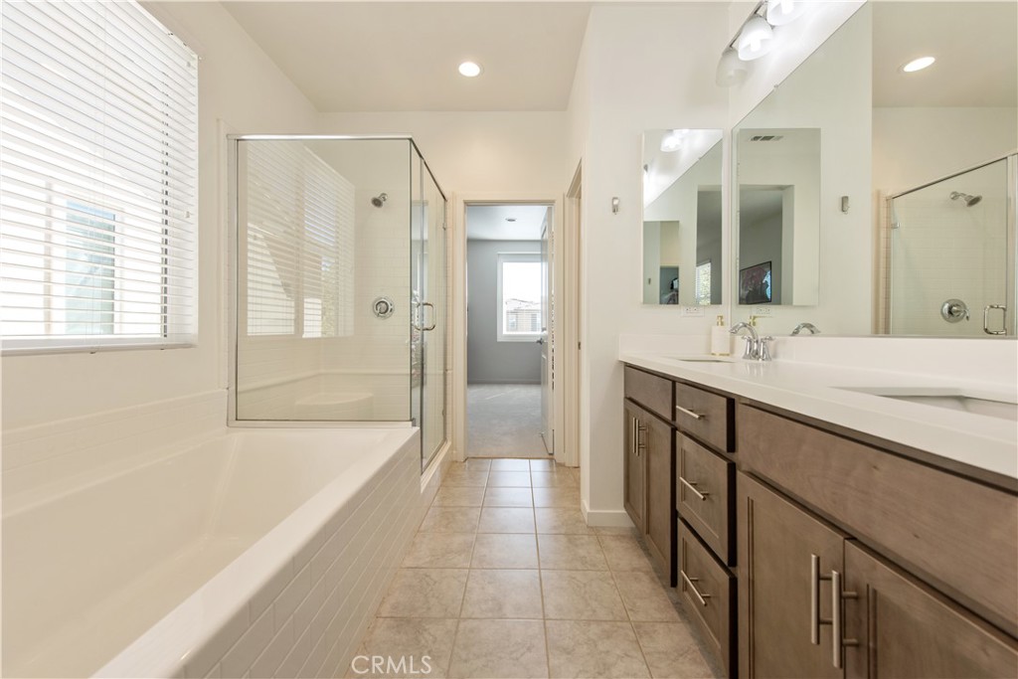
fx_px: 396
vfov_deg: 81.2
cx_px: 509
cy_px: 340
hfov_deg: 104.2
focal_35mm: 14
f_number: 5.6
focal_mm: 14
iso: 400
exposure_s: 1/125
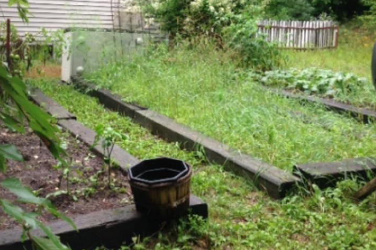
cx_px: 177
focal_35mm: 53
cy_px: 74
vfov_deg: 25.3
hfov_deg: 37.5
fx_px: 553
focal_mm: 4.28
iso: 64
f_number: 2.4
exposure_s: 1/60
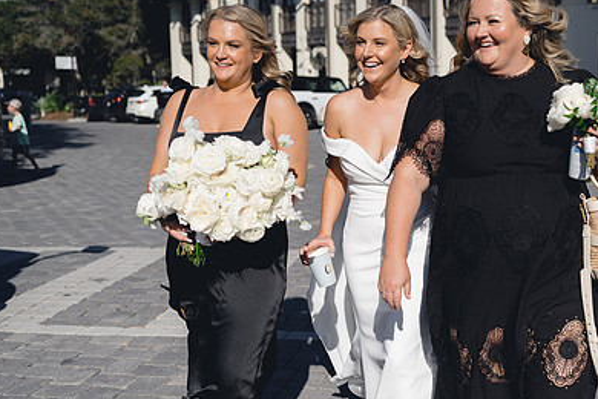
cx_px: 411
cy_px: 208
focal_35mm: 52
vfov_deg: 26.0
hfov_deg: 37.7
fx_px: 864
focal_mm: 35
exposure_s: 1/4000
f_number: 2.8
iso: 80
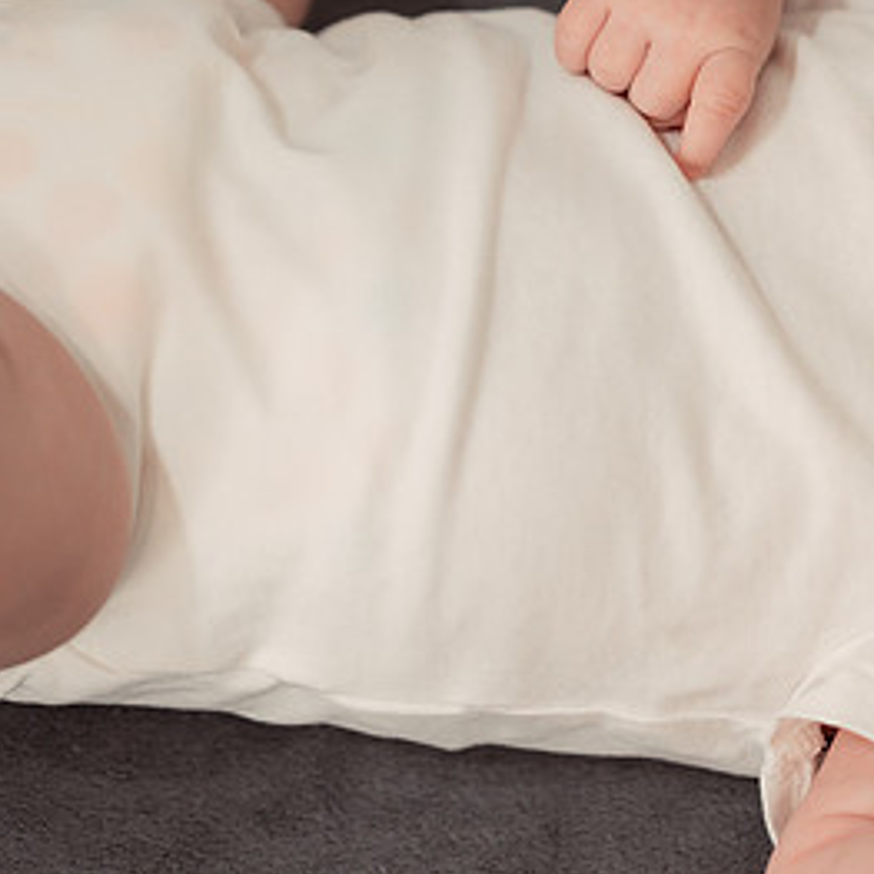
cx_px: 987
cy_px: 520
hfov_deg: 10.0
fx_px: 4913
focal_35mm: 172
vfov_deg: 10.2
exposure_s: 1/160
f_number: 2.2
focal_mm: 85
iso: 1600
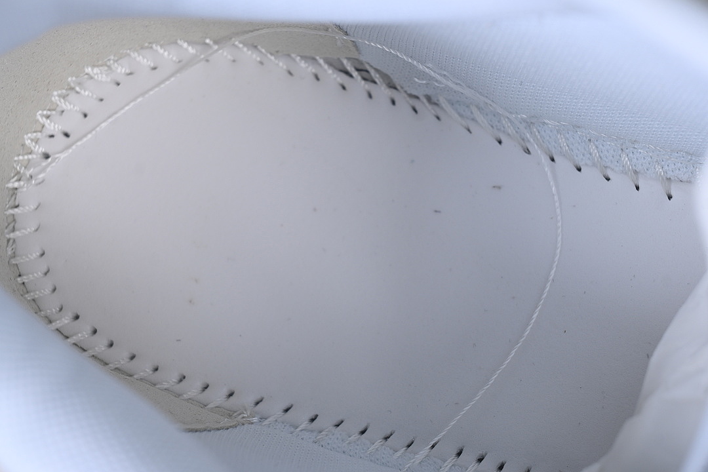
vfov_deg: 18.2
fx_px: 1475
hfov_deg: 27.0
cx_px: 354
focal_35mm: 75
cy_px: 236
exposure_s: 1/80
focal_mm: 50
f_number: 7.1
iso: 160
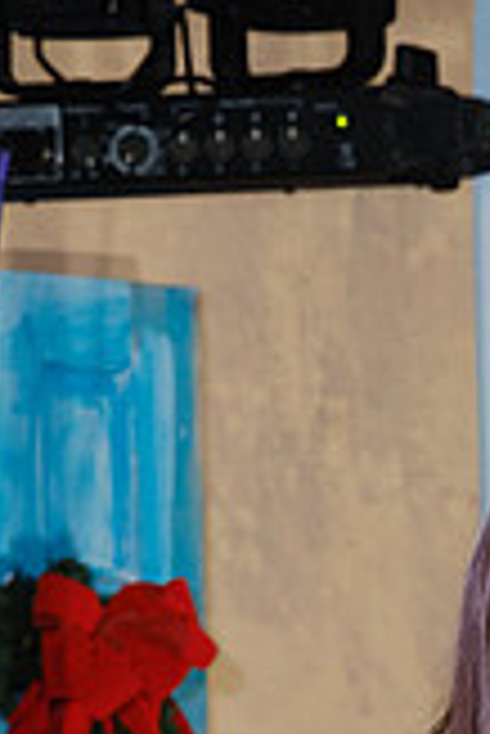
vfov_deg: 4.2
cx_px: 553
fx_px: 10064
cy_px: 995
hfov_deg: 2.8
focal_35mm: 494
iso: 1600
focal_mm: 119.2
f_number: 5.6
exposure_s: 1/125
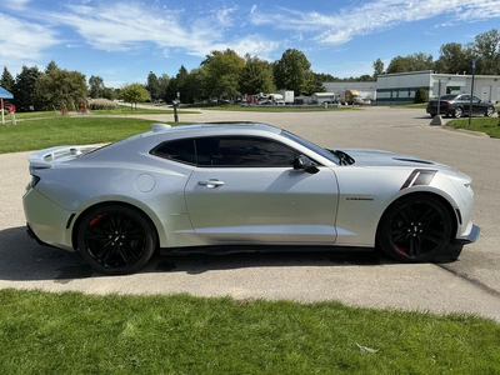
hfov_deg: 63.4
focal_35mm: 28
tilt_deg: -11.1
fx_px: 404
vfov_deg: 49.7
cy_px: 188
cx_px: 250
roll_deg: +0.9
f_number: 1.8
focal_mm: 3
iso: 25
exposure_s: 1/1984
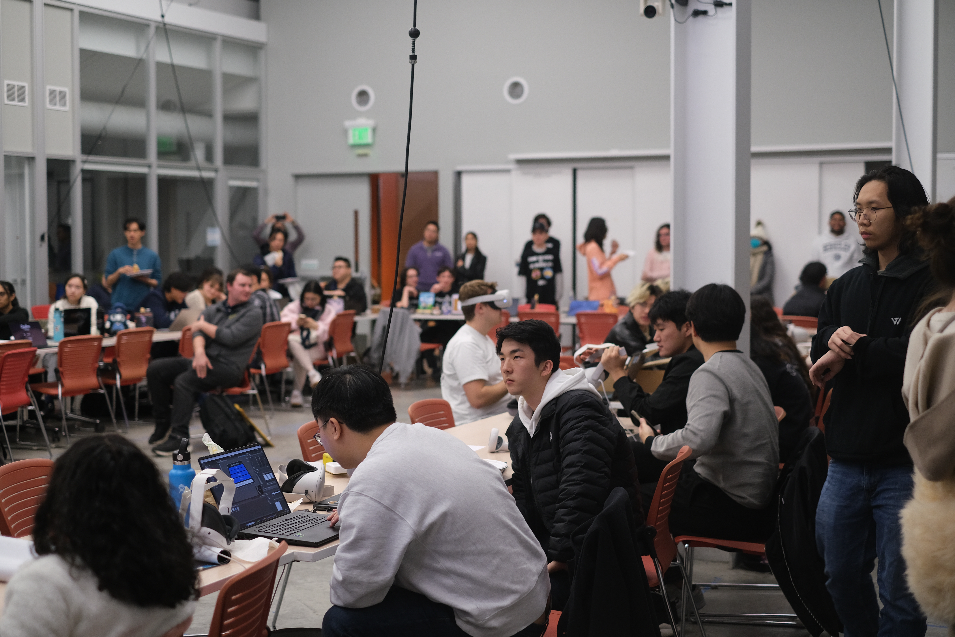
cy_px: 318
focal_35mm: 53
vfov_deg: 25.5
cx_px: 478
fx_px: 1406
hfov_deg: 37.5
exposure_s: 1/125
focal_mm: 35
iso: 800
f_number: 2
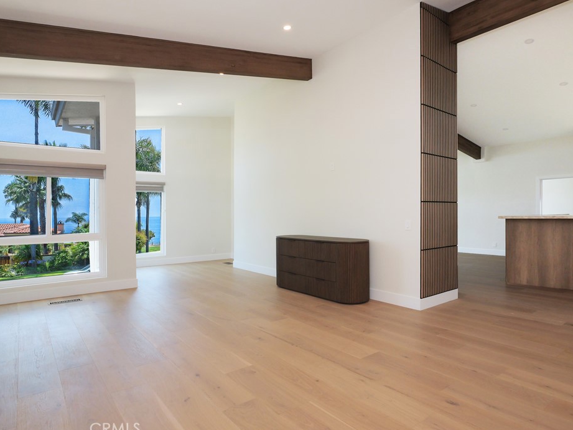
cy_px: 199
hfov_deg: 81.6
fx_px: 331
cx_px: 305
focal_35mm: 20
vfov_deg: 65.9
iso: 800
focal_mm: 9
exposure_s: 1/160
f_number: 8
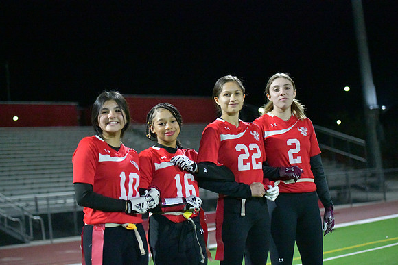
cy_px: 132
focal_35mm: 70
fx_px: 774
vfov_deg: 19.5
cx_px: 199
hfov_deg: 28.8
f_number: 2.8
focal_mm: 70
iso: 25600
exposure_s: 1/2500
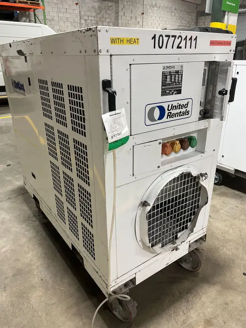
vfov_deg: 67.3
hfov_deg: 53.1
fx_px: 246
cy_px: 164
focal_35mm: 26
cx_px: 123
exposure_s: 1/60
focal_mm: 5.1
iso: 200
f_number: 1.6
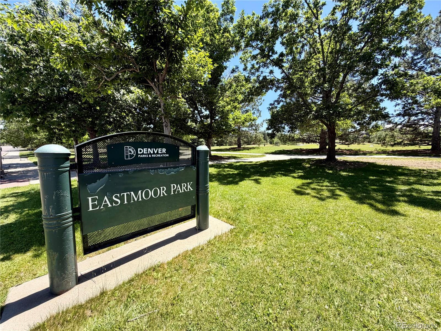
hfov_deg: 102.1
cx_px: 220
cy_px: 166
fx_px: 178
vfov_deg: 85.7
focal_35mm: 14
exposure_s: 1/590
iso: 40
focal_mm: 2.22
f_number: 2.2
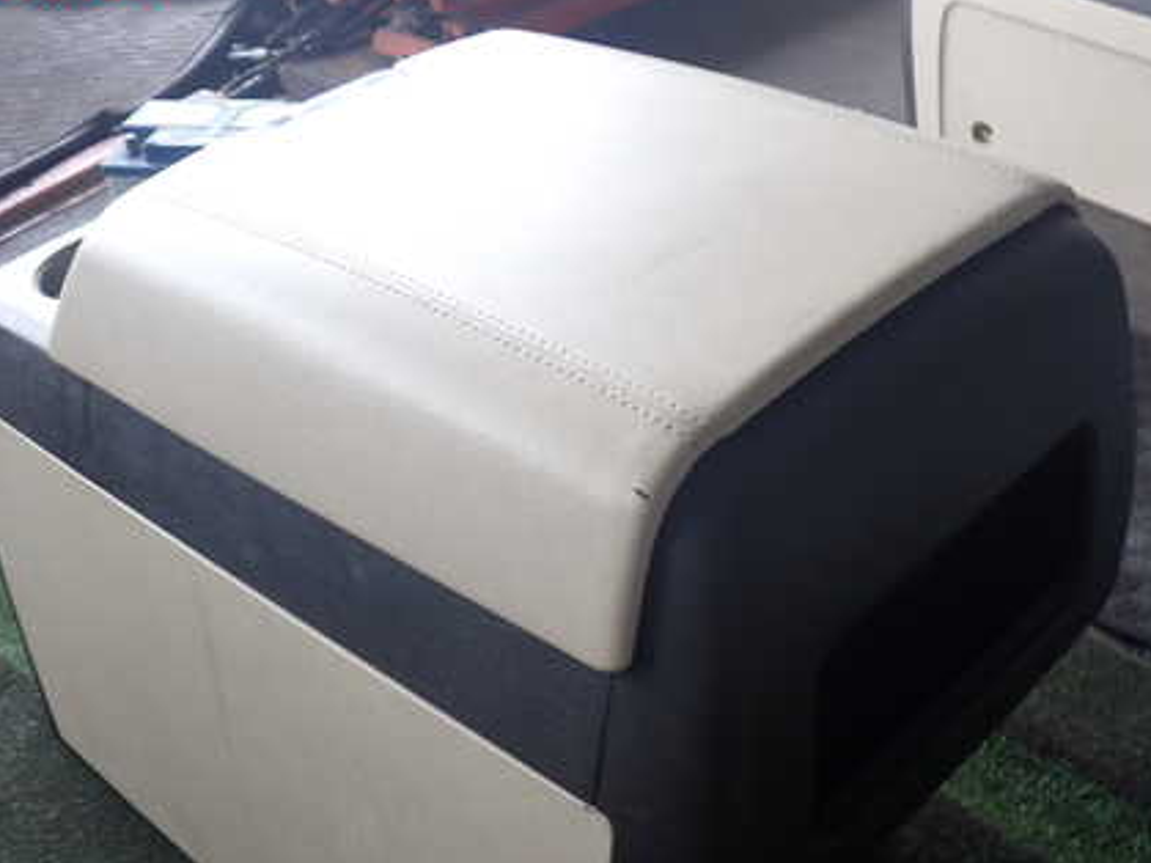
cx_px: 467
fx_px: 1429
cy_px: 563
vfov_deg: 33.3
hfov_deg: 43.7
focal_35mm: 43
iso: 200
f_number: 2.3
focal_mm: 5.4
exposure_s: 1/125
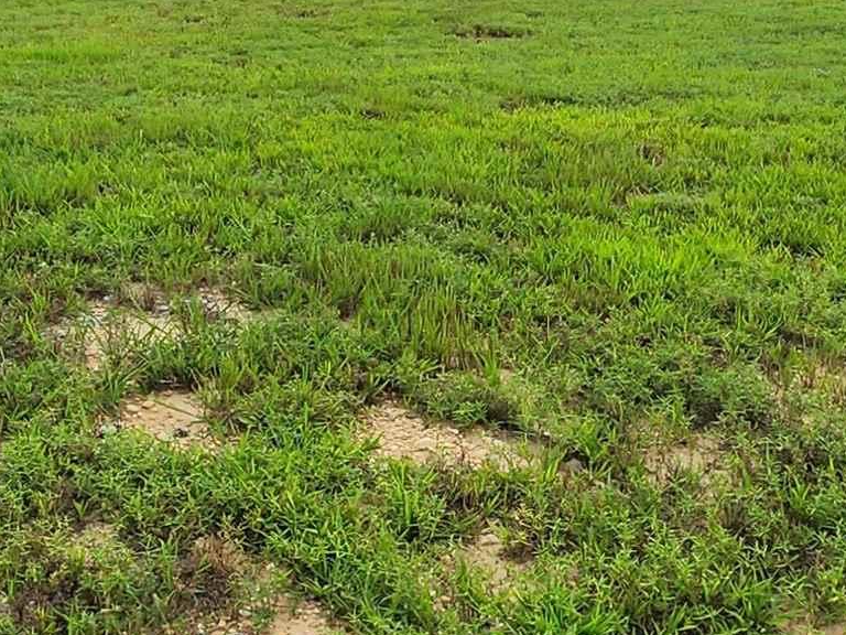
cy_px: -3
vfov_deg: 26.5
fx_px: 1271
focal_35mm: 52
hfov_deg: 36.1
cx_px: 226
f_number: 2.2
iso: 50
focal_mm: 2.2
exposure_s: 1/292
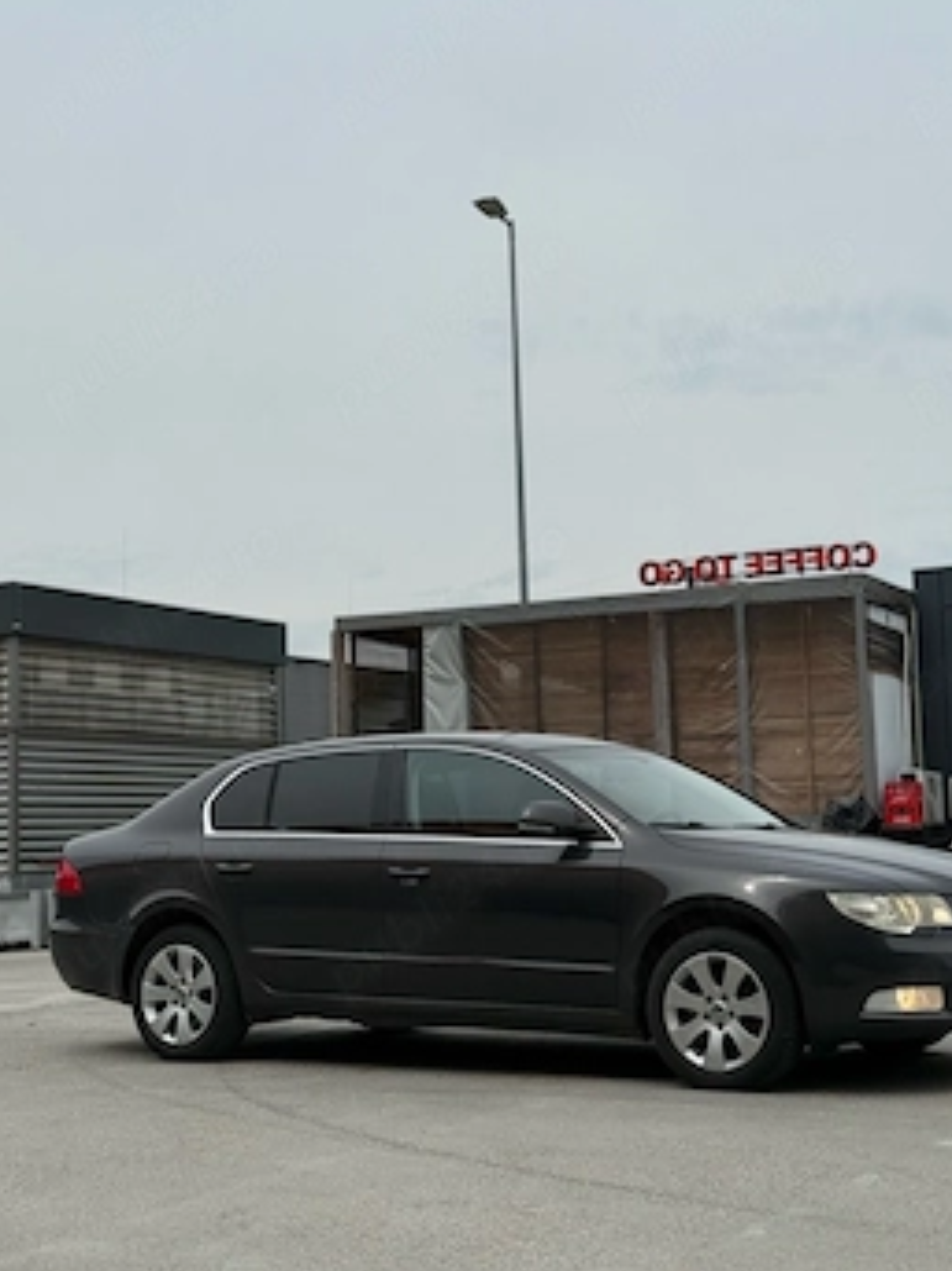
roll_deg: +1.5
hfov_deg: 26.1
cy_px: 660
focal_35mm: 56
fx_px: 2055
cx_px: 522
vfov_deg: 34.4
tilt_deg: +6.3
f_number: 1.78
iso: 64
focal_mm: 6.76
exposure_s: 1/8772
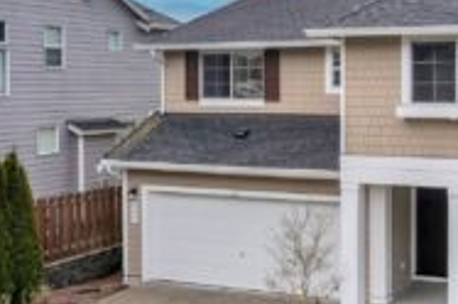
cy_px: 142
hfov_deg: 33.0
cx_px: 326
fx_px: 762
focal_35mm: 60
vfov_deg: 22.5
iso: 100
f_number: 5
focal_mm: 10.26
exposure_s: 1/640
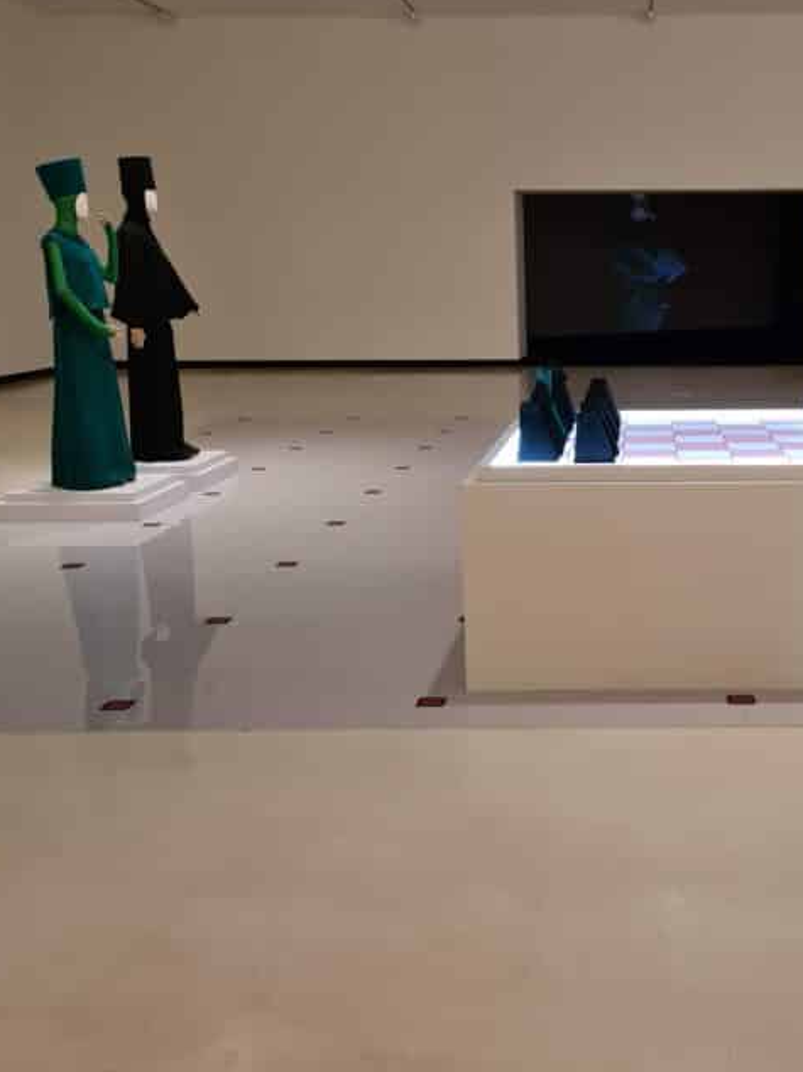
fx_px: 1300
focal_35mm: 42
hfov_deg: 33.4
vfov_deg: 44.8
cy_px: 519
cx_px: 631
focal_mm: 5.4
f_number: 1.8
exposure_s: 1/50
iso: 320
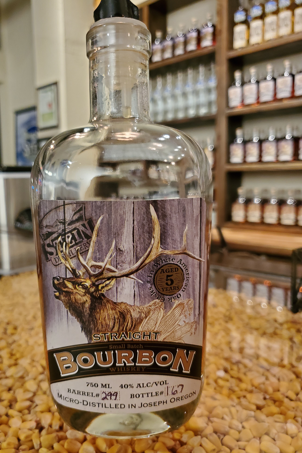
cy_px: 229
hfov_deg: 46.2
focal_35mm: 28
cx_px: 127
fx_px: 352
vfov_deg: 65.5
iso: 400
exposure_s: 1/39
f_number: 1.5
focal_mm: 4.3
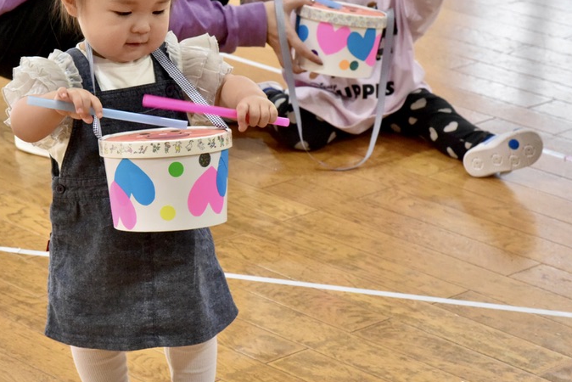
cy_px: 164
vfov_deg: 9.0
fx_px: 2432
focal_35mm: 153
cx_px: 160
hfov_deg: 13.4
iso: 6400
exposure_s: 1/250
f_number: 10
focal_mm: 95
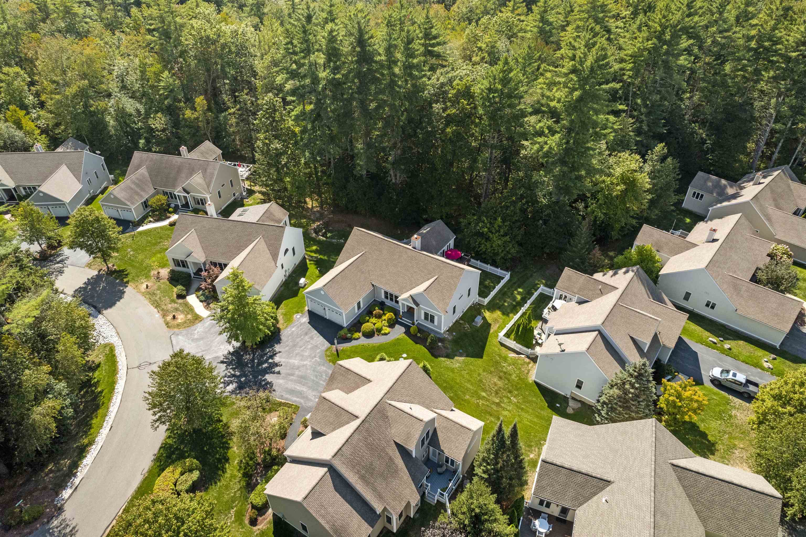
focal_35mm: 22
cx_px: 403
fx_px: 492
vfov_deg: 57.2
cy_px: 268
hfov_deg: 78.6
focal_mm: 8.38
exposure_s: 1/640
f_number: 2.8
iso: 100
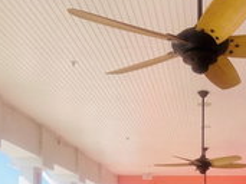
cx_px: 196
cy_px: 208
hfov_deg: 29.2
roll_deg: +0.8
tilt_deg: +2.0
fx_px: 462
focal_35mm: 65
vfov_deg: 21.3
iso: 50
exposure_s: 1/2123
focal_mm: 5.7
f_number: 1.5
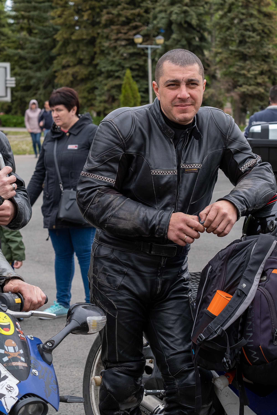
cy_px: 208
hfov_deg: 16.5
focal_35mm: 83
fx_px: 958
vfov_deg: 24.5
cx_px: 138
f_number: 6.4
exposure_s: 1/250
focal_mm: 55
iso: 200
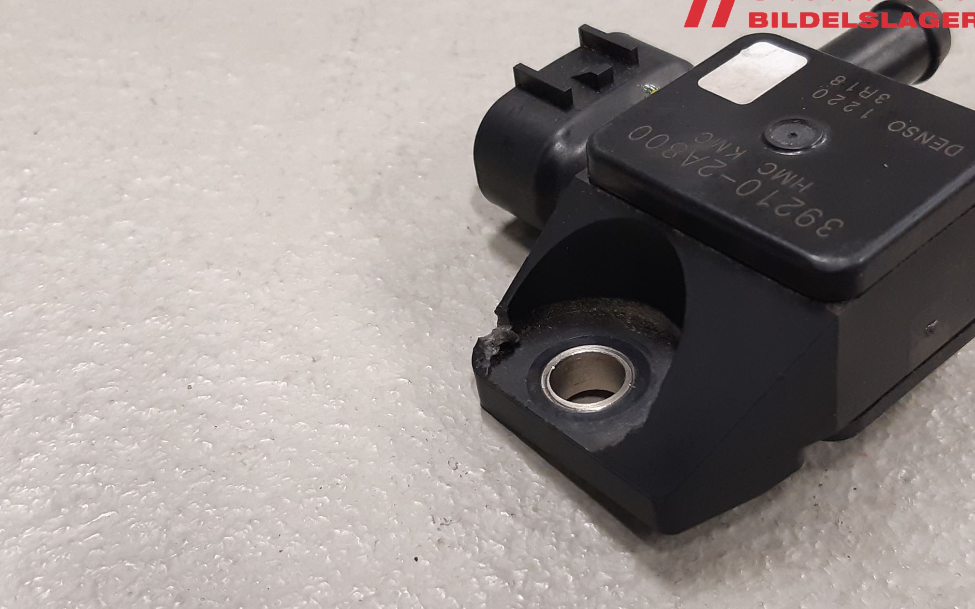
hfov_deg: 66.5
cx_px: 486
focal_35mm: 28
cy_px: 317
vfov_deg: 44.5
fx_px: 744
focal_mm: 3.93
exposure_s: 1/50
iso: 160
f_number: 1.7
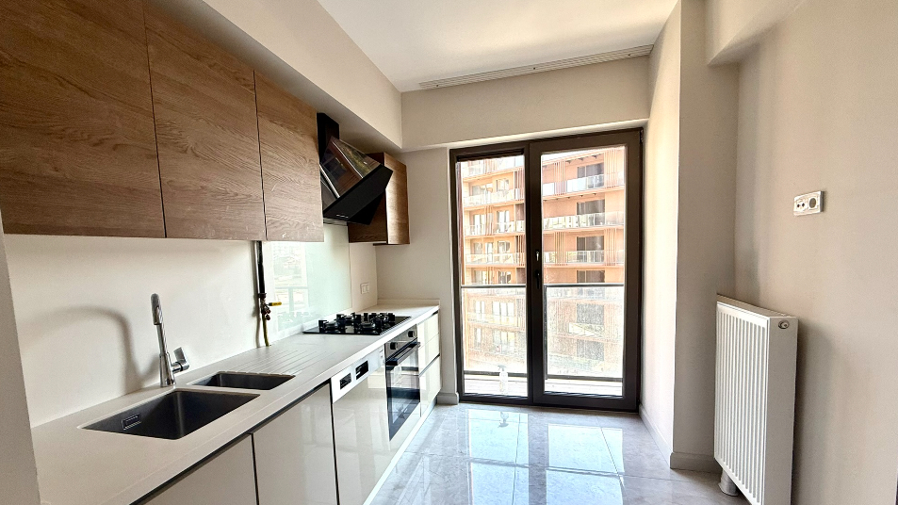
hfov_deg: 99.3
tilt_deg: -3.9
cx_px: 432
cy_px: 286
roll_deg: +2.7
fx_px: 381
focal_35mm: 16
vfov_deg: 66.8
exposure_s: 1/99
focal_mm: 2.22
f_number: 2.2
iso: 64
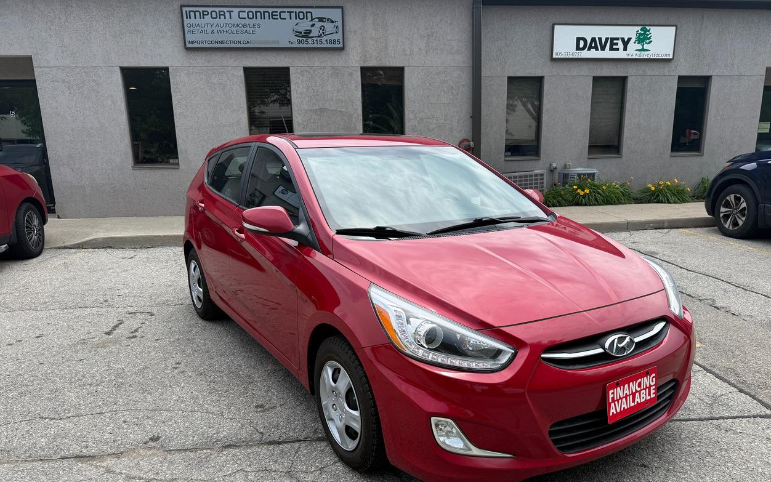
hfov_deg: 70.4
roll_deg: +1.0
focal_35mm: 26
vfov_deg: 47.3
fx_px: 546
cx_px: 390
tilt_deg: -14.2
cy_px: 294
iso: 80
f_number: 1.78
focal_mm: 6.76
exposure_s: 1/3279
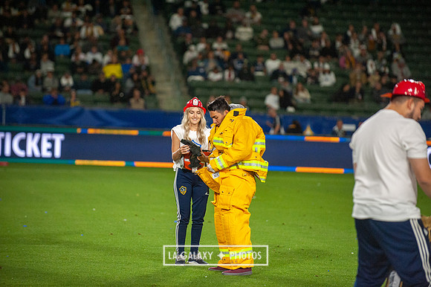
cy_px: 144
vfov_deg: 7.8
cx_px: 216
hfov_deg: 11.8
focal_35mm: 175
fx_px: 2094
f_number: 2.8
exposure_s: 1/2500
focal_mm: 175
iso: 3200
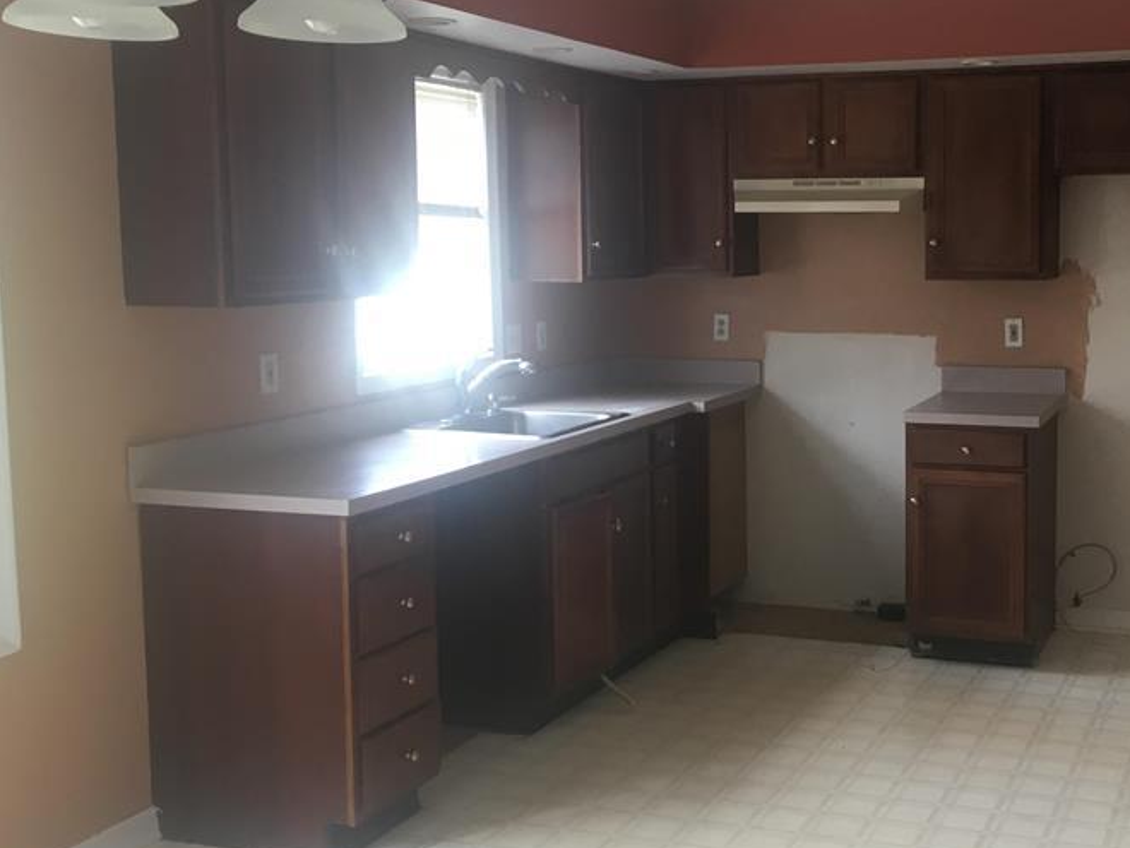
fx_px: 1469
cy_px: 379
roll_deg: -0.6
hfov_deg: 41.3
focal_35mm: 45
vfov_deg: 32.2
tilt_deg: -5.0
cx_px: 793
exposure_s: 1/33
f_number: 2.2
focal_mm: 4.15
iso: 32
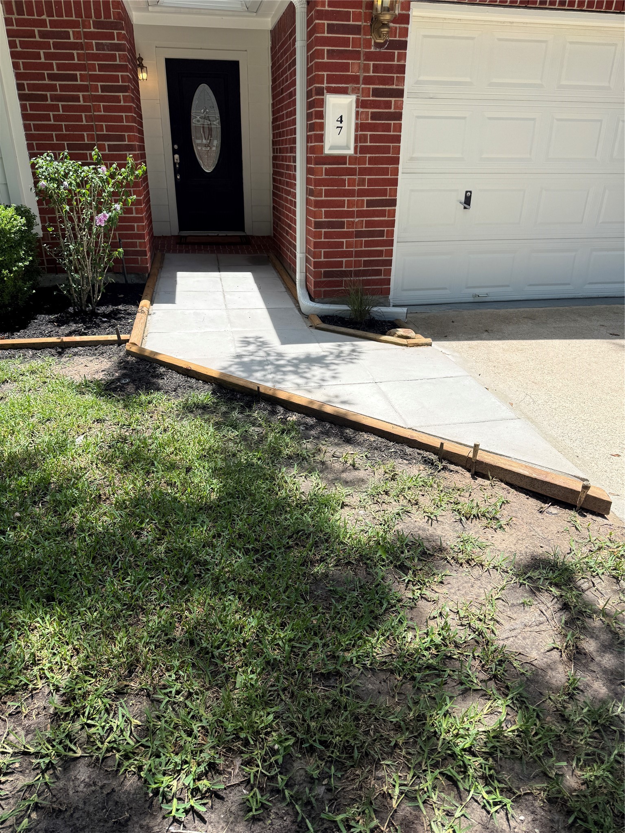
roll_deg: -0.5
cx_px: 312
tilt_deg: -25.1
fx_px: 578
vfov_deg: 71.6
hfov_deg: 56.8
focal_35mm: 24
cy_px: 416
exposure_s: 1/2525
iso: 80
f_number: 1.78
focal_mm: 6.76
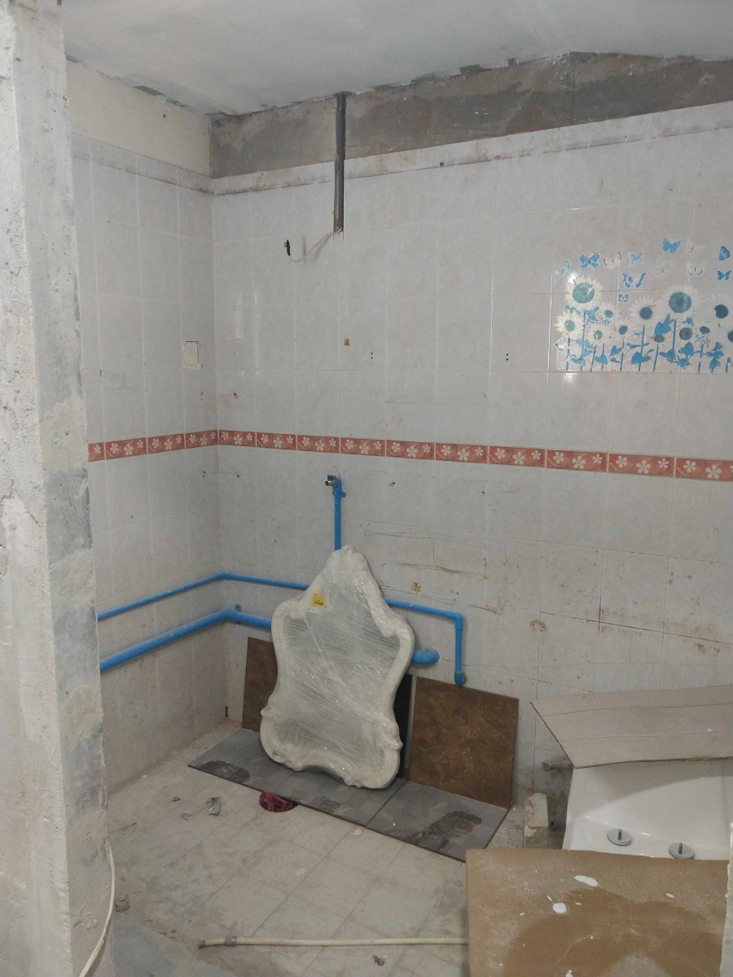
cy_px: 488
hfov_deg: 46.8
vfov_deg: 60.0
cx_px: 366
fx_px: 847
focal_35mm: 30
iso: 199
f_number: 1.8
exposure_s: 1/50
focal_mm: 3.95
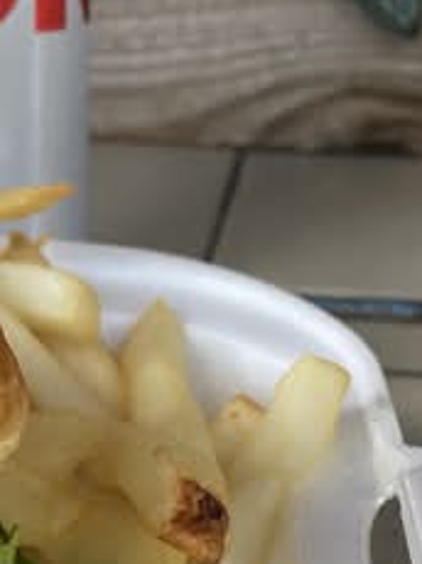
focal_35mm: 83
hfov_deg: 17.7
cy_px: 477
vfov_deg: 23.1
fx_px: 1352
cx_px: 125
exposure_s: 1/120
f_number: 1.8
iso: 64
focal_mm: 4.25
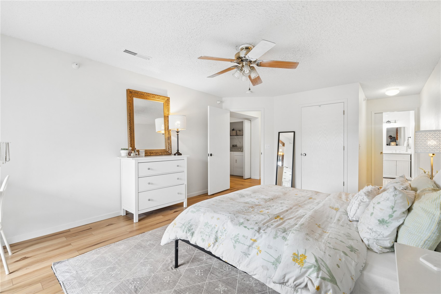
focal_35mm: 16
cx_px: 220
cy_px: 147
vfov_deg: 73.7
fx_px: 196
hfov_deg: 96.7
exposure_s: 1/6
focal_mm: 16
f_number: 11
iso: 400
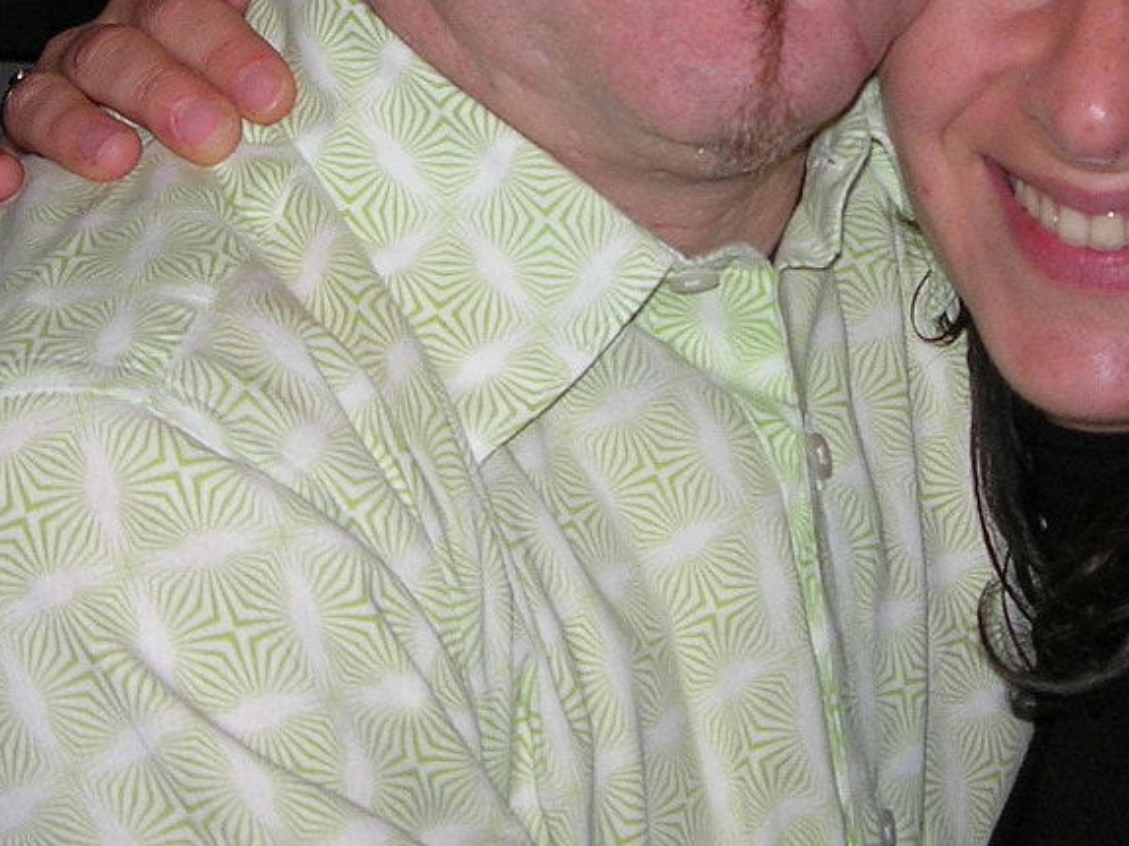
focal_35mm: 106
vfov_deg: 13.7
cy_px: -49
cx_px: 871
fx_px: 3456
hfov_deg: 18.4
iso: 64
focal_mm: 7.8
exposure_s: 1/60.1
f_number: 2.8
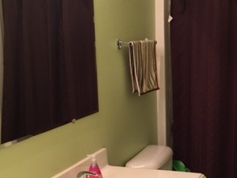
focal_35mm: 62
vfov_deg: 23.6
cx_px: 169
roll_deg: +0.0
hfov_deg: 30.8
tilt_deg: -11.1
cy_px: 119
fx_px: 425
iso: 32
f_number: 2.2
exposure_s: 1/15
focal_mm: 4.15
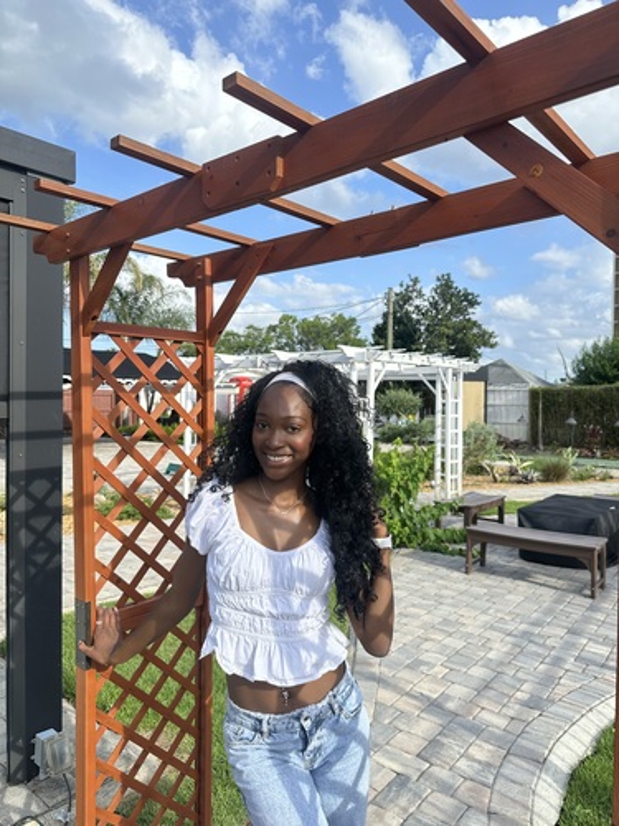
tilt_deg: -0.1
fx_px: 572
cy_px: 413
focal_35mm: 24
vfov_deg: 71.6
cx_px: 310
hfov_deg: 56.8
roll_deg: -1.6
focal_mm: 6.86
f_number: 1.78
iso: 80
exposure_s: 1/2353
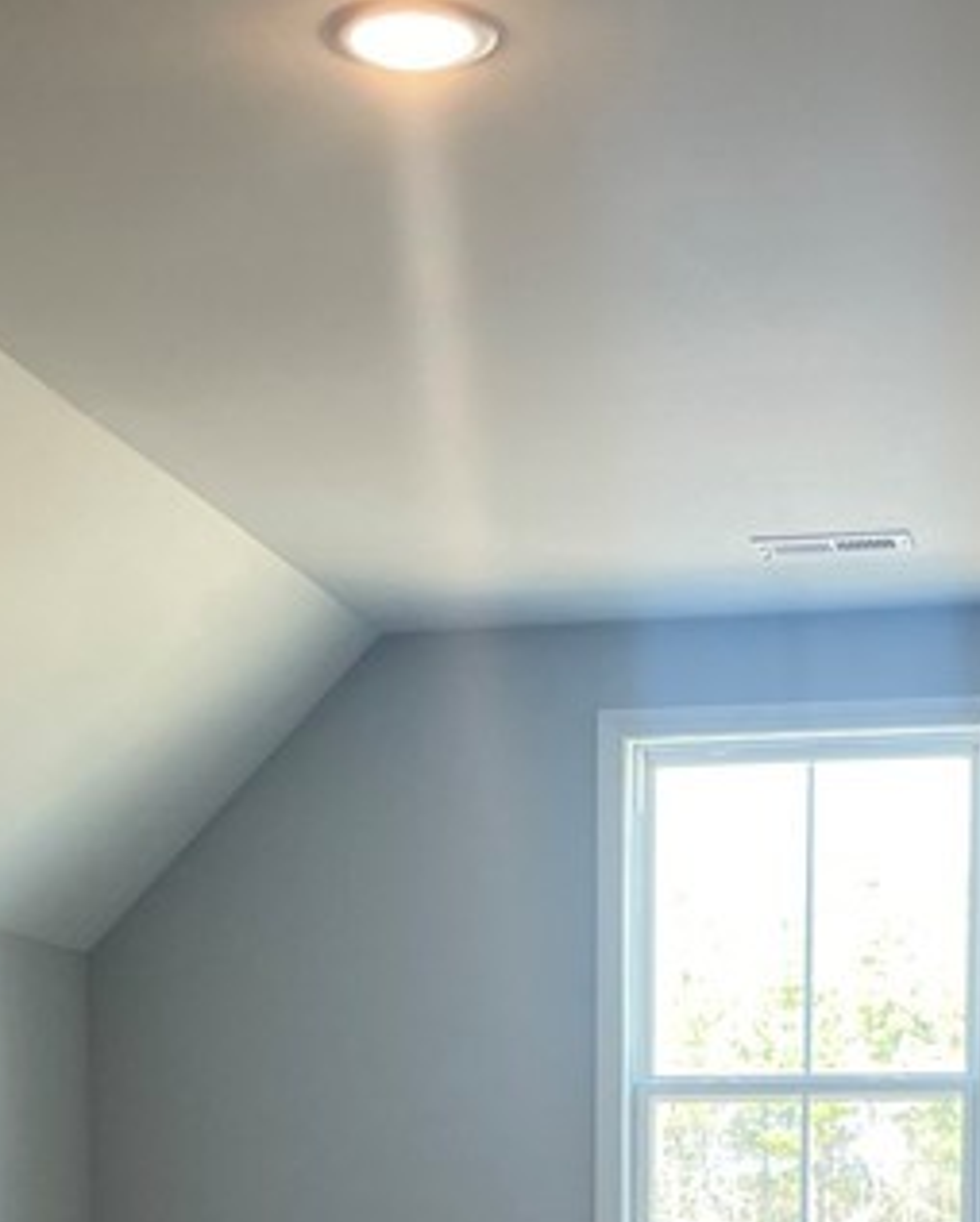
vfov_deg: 21.8
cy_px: 1407
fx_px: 2970
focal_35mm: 82
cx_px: 509
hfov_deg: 18.7
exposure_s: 1/120
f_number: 1.6
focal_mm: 4.2
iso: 100
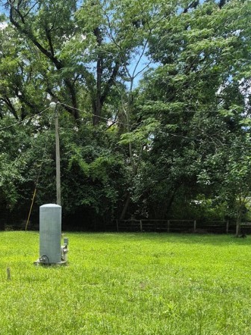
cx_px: 45
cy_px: 267
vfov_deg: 44.6
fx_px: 387
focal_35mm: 40
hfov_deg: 34.7
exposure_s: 1/768
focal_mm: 5.4
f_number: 1.8
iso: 25
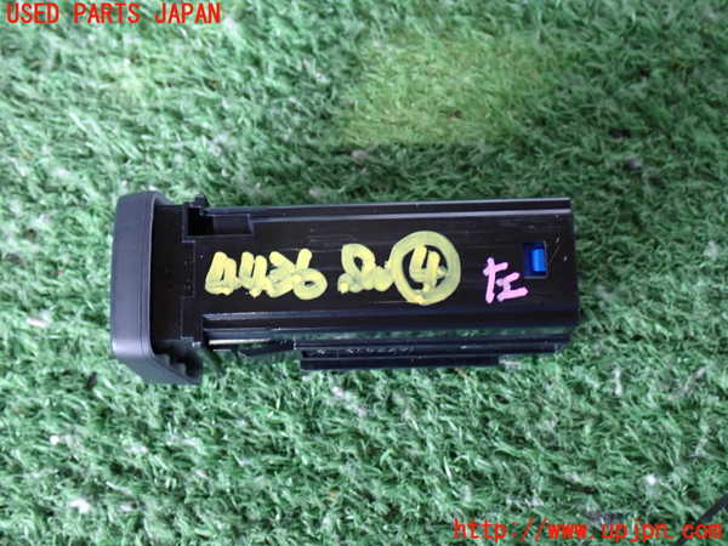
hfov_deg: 38.2
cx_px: 364
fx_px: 1052
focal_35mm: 50
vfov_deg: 29.1
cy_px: 273
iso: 800
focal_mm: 9.01
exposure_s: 1/13
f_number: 3.2
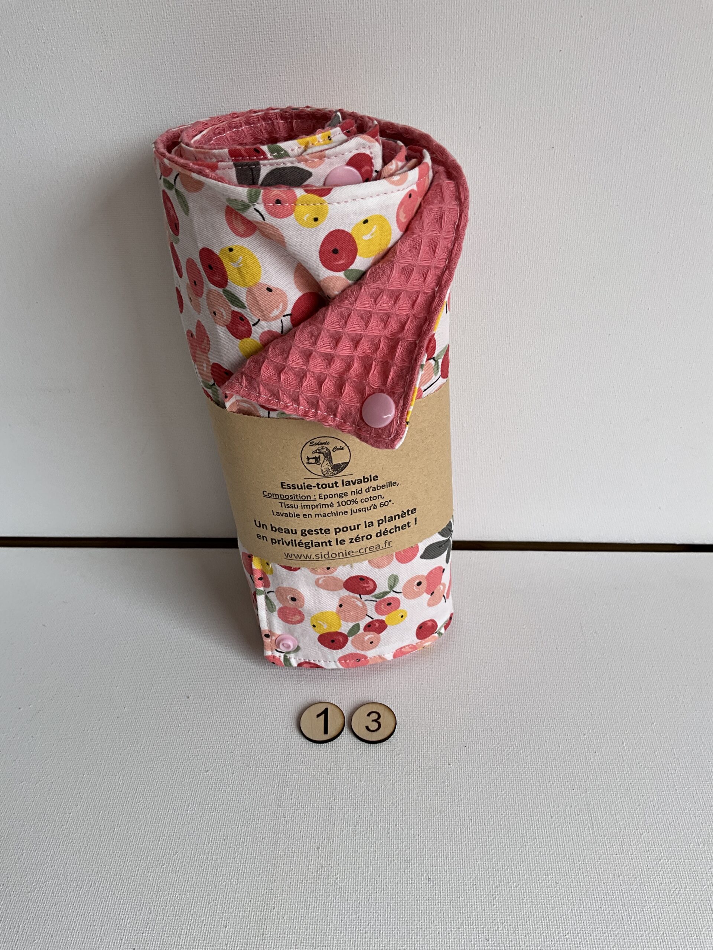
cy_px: 475
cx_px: 356
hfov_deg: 48.2
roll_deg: +2.1
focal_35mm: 29
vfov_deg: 61.7
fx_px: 796
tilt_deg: -37.7
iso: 25
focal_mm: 3
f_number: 1.8
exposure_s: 1/305
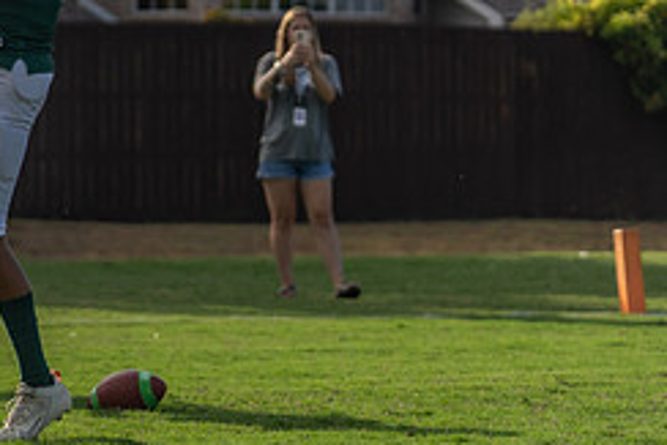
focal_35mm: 214
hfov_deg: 9.5
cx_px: -93
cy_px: 70
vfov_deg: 6.4
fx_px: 3967
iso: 100
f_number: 2.8
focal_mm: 90
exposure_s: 1/2500
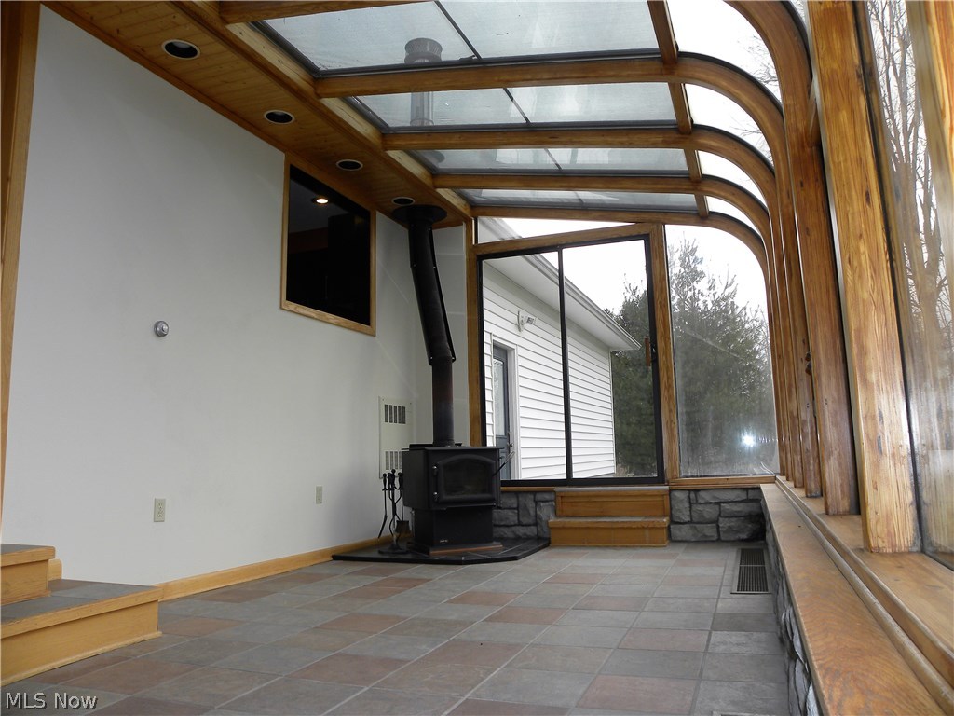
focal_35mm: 26
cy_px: 358
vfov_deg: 53.1
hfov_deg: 67.3
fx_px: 717
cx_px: 477
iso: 64
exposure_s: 1/137
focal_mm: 4.6
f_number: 4
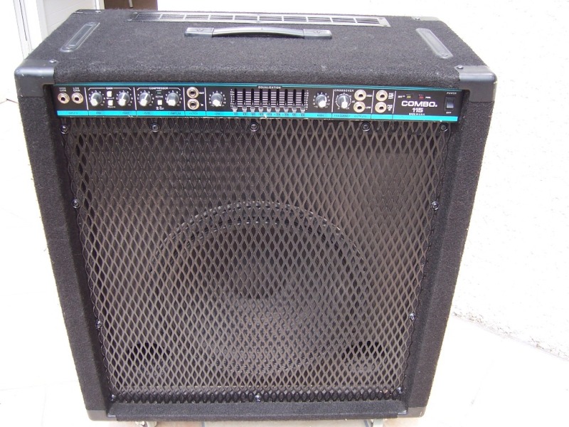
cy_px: 214
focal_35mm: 36
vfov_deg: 39.7
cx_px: 284
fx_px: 592
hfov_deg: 51.4
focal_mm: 6
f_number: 3
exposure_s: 1/250
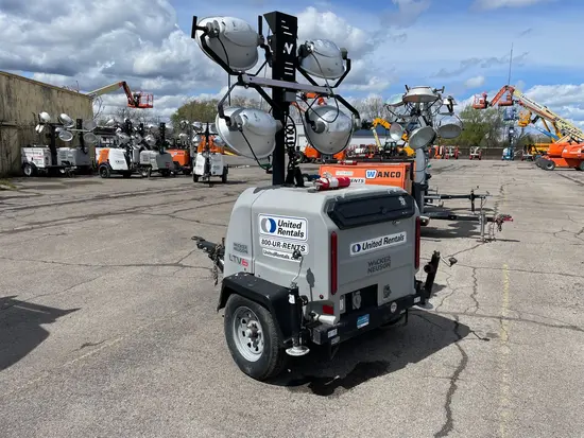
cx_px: 292
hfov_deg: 67.3
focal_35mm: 26
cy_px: 219
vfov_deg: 53.1
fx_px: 439
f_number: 1.6
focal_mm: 4.2
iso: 50
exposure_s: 1/7813
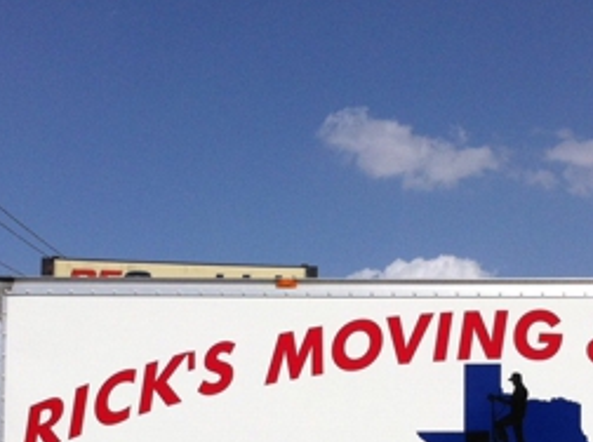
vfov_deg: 16.0
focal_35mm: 89
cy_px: 498
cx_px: 348
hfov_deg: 22.0
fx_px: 1522
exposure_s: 1/3771
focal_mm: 3.85
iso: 80
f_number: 2.8
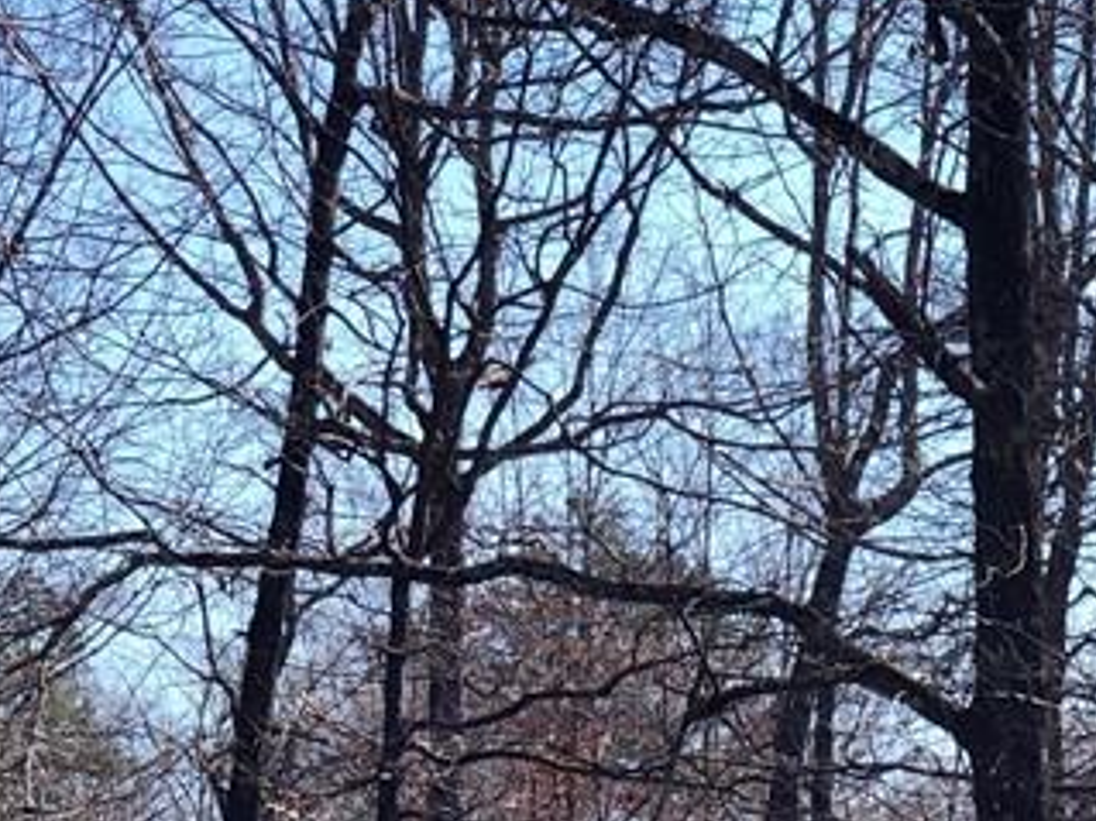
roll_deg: -0.1
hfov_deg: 11.7
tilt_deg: +1.0
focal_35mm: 167
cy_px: 1213
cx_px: 1027
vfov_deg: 8.7
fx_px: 5286
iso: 16
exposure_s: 1/444
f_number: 2.4
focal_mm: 6
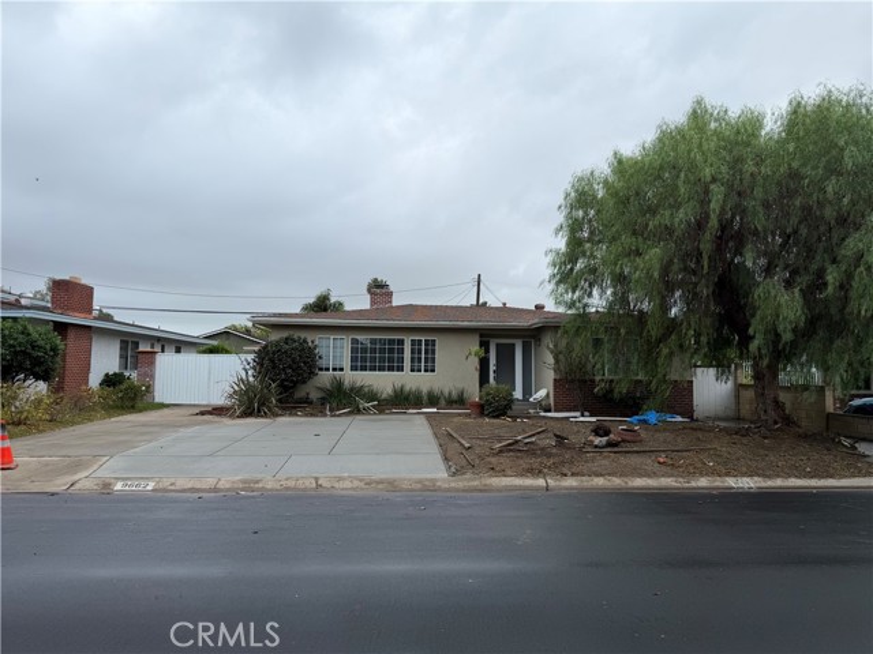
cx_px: 436
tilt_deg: +5.6
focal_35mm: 24
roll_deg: +0.0
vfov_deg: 56.8
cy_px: 327
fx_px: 605
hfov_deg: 71.6
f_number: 1.78
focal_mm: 6.76
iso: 80
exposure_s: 1/1493
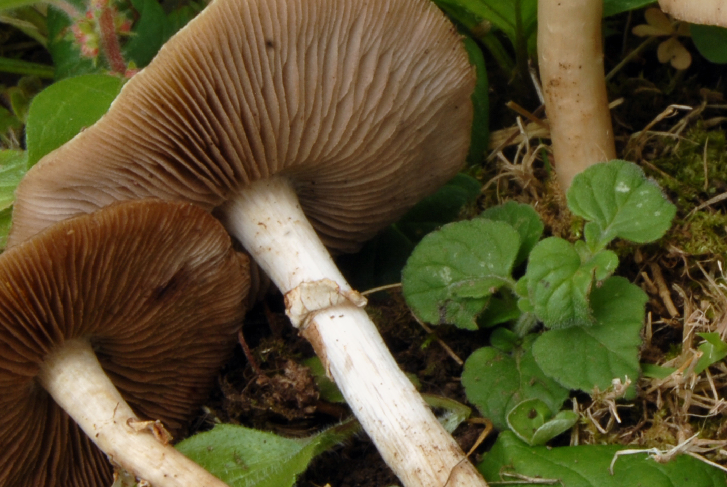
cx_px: 680
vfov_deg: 5.4
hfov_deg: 8.0
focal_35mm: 256
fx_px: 5176
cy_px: 73
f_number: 22
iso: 100
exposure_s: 1/5
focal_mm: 62
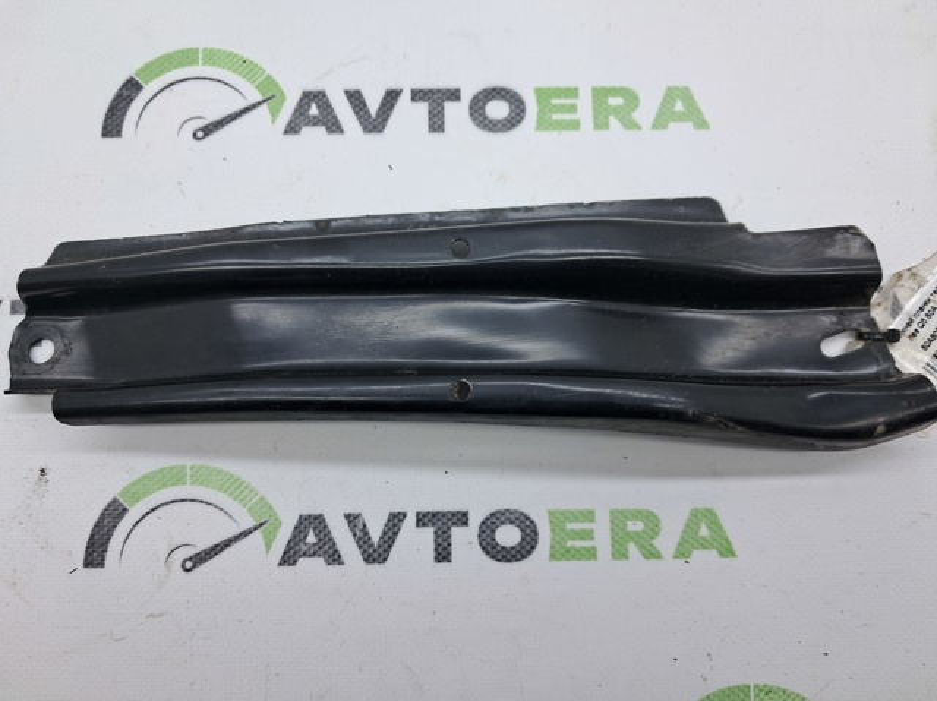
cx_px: 468
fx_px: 730
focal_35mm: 27
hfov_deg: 65.4
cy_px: 350
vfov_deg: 51.3
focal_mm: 4
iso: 50
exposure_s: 1/120
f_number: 1.8
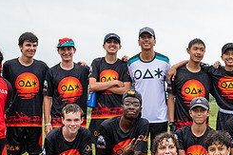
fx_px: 699
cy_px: 130
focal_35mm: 108
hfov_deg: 18.6
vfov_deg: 12.6
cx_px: 209
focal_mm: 30
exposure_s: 1/1250
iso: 1600
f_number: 5
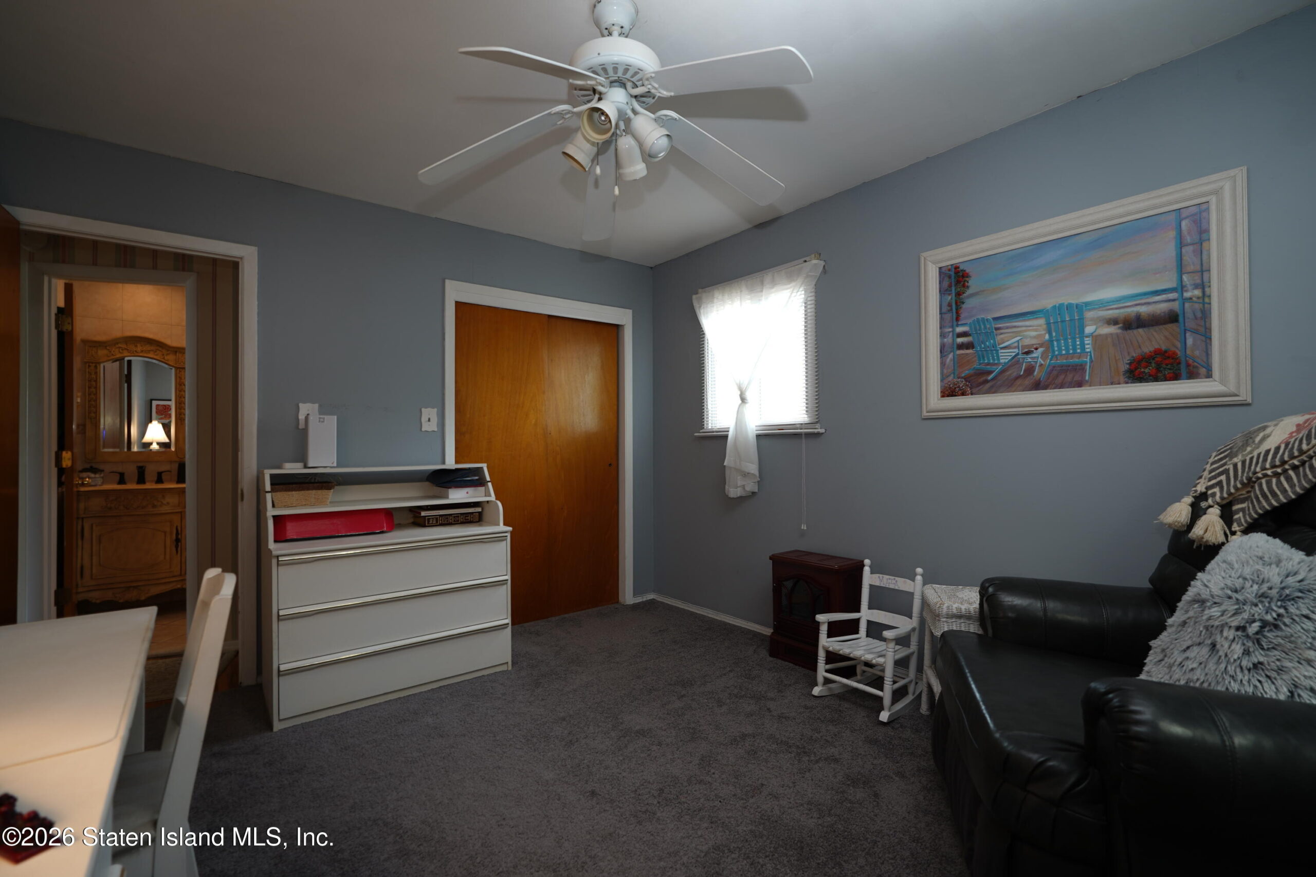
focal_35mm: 16
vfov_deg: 72.1
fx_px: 603
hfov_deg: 95.0
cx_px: 658
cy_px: 438
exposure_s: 1/8
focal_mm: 16.5
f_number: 4
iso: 64
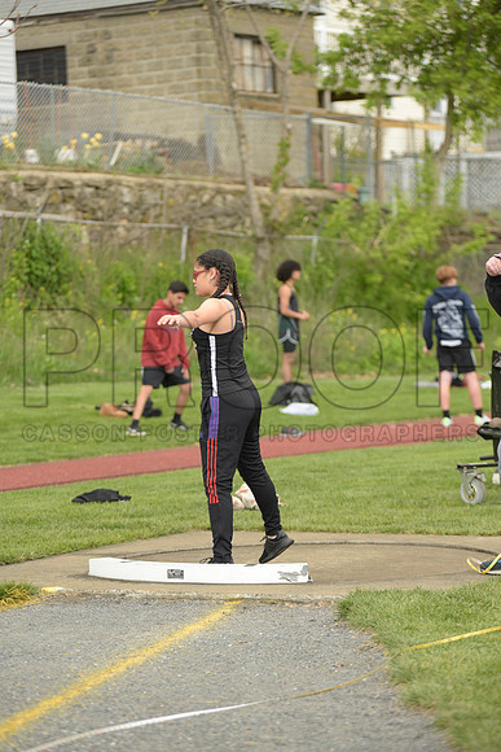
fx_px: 2608
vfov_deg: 16.4
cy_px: 376
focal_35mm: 125
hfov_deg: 11.0
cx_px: 250
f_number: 3.5
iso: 400
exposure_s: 1/800
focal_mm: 125
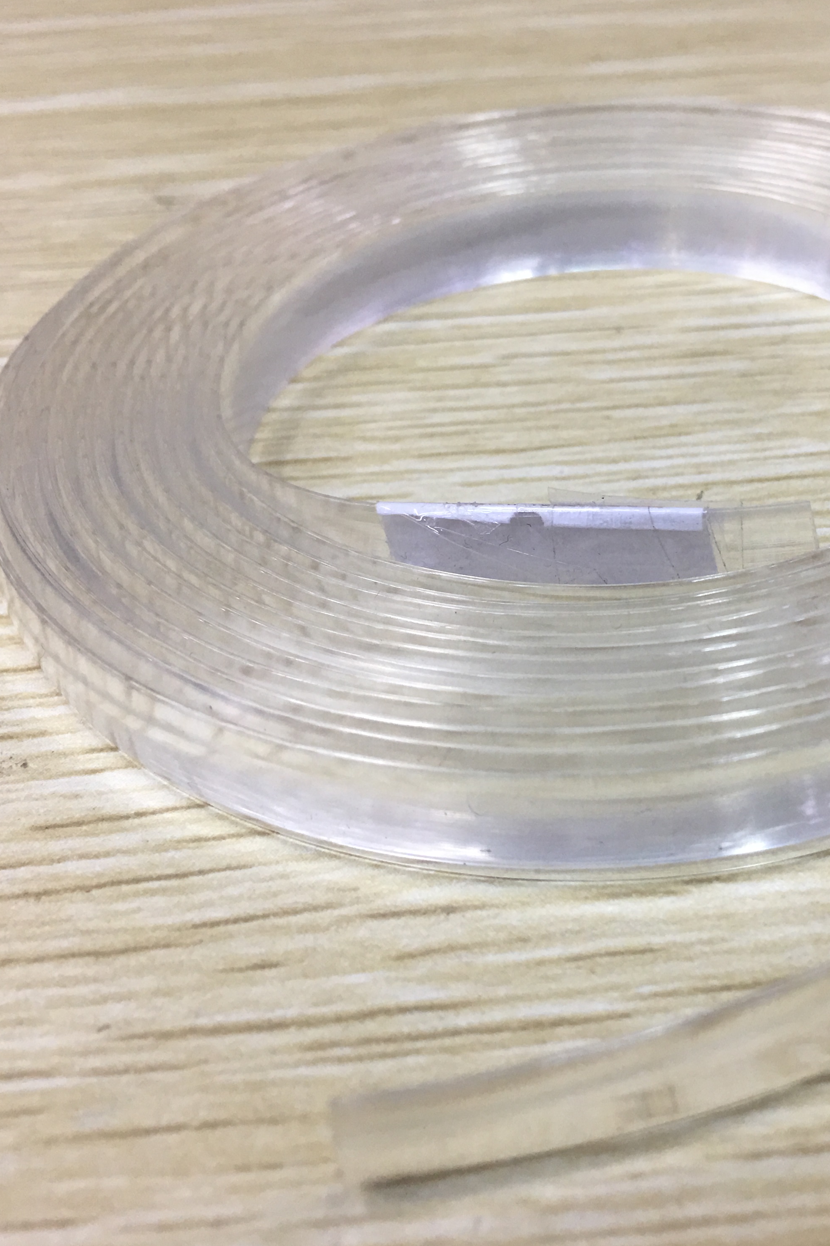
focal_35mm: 41
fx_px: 1418
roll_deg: +4.4
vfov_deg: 47.4
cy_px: 623
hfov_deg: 31.9
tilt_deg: -41.0
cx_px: 641
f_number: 2.2
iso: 40
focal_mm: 4.15
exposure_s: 1/33
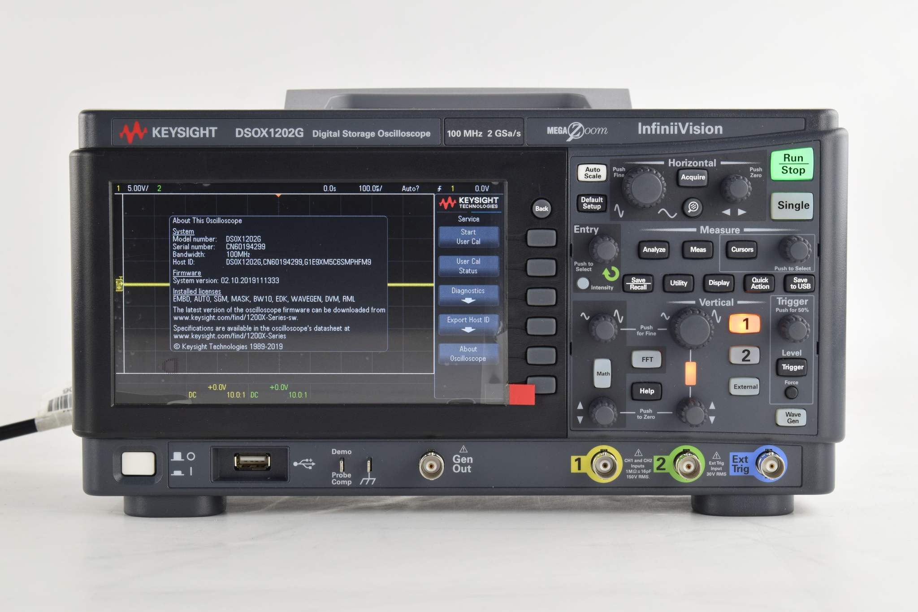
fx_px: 2103
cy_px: 306
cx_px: 459
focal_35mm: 82
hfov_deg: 24.6
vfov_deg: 16.6
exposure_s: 1/30
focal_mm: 55
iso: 400
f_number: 10
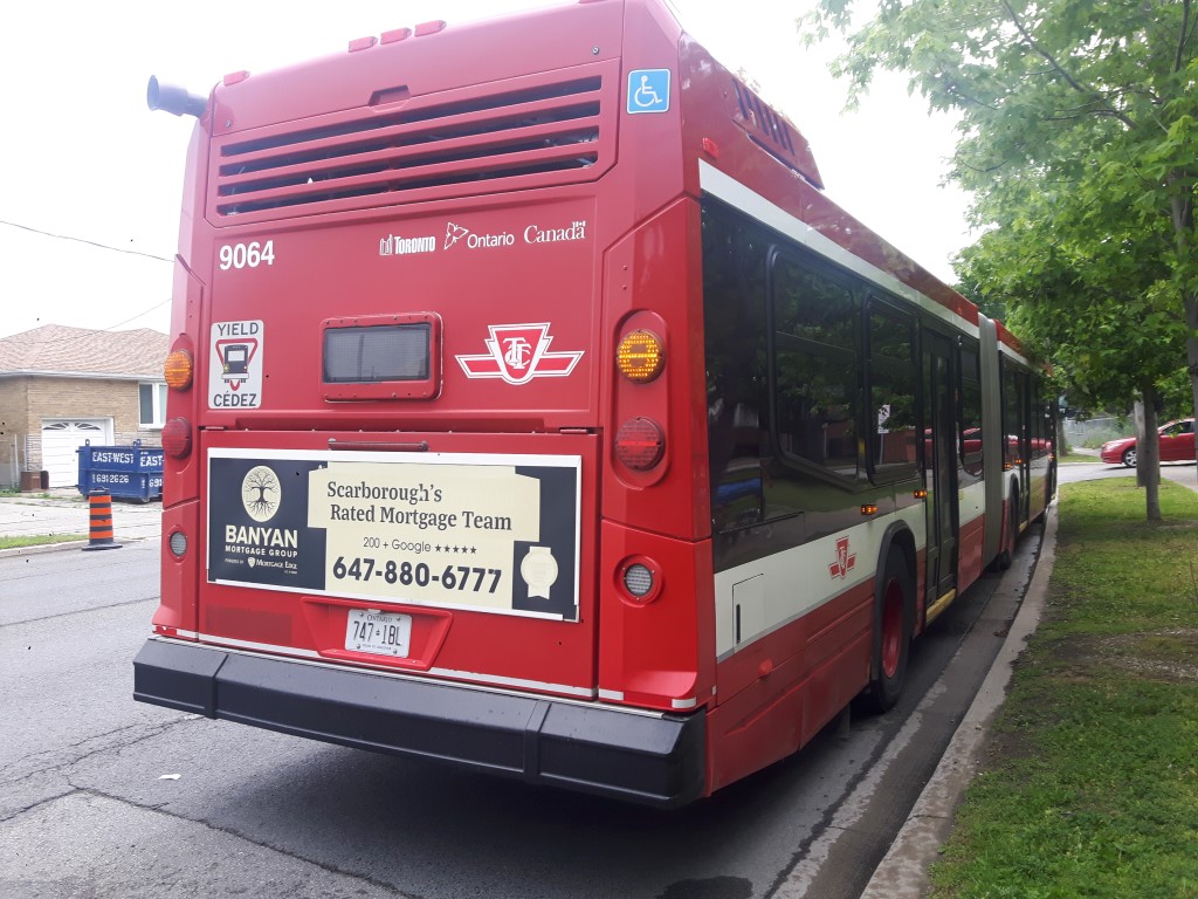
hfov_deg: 58.4
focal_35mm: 31
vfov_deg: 45.4
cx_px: 599
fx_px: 1073
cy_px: 450
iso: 40
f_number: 1.9
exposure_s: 1/211
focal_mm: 3.7
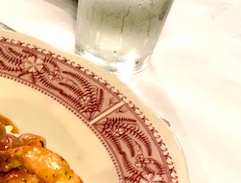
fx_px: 469
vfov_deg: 20.8
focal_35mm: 67
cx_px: -36
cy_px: 213
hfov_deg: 26.2
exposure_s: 1/5
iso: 100
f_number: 1.8
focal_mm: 4
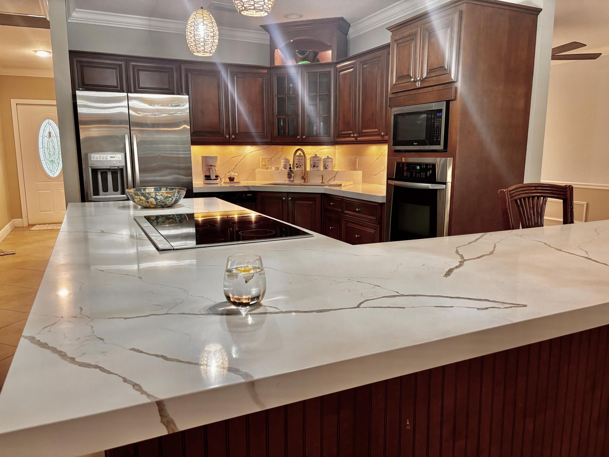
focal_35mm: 26
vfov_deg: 53.1
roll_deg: -0.5
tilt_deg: -9.7
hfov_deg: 67.3
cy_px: 228
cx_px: 304
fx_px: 457
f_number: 1.6
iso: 200
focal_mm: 5.96
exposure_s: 1/60
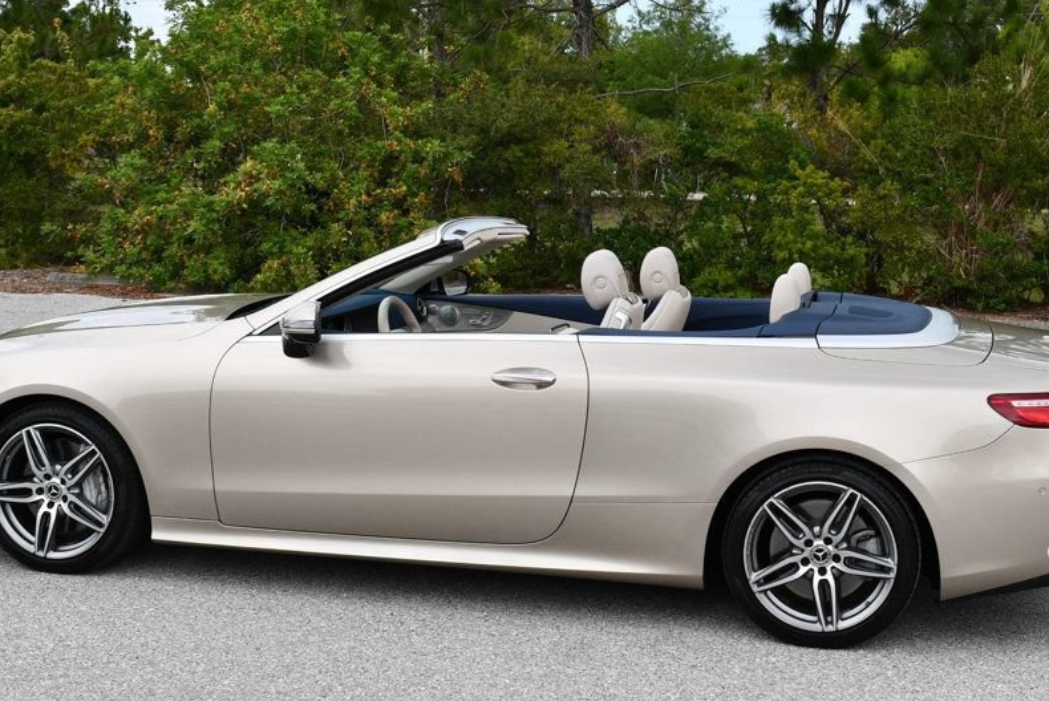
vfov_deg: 23.8
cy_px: 303
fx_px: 1662
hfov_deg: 35.0
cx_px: 546
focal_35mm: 57
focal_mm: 22
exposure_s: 1/250
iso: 125
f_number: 8
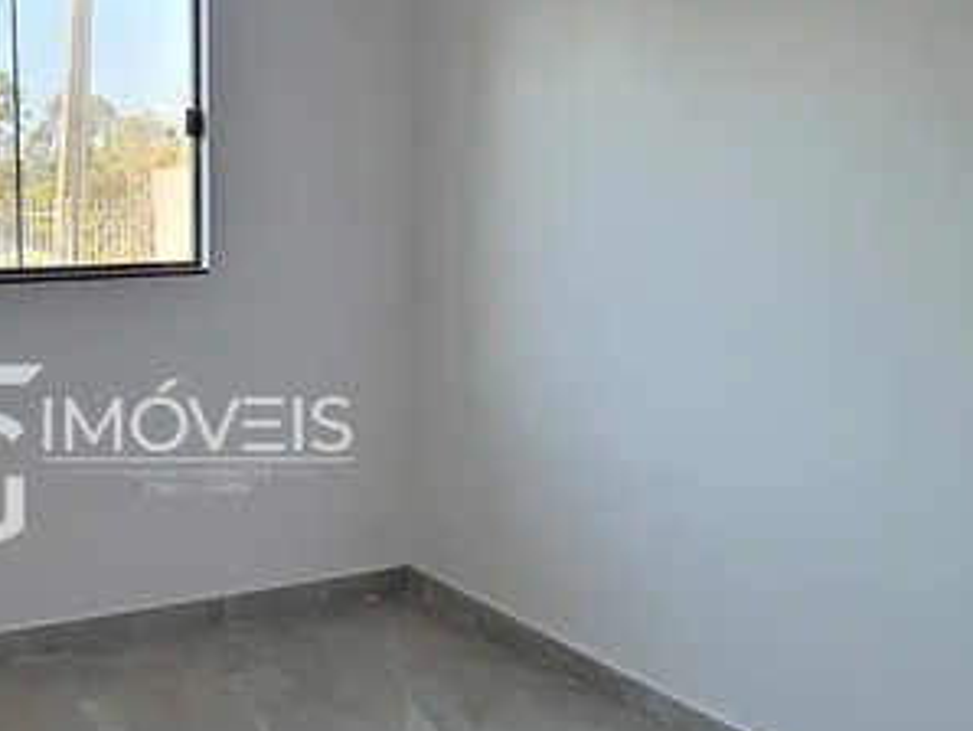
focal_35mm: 36
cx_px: 114
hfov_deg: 46.7
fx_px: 1013
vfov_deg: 39.6
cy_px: 426
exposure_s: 1/60
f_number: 2.2
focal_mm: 1.74
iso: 50
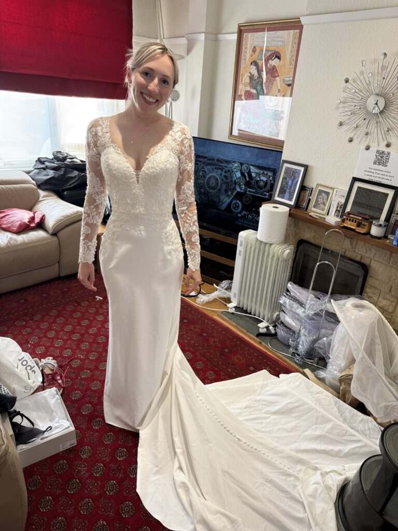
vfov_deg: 71.6
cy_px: 266
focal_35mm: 24
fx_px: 368
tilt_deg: -24.9
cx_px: 199
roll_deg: -4.3
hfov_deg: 56.8
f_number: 1.78
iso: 125
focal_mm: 6.76
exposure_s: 1/100
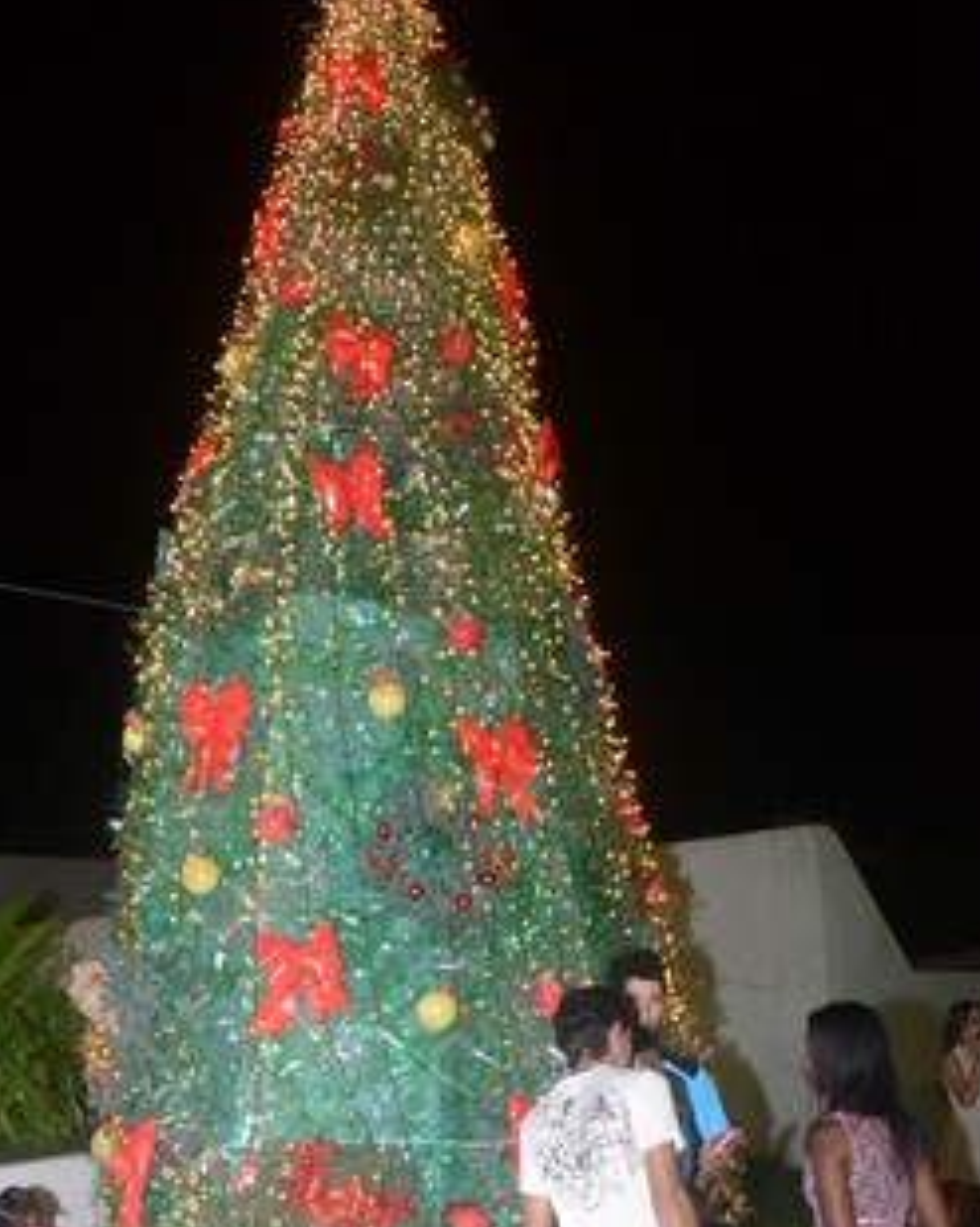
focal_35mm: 41
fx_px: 1487
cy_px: 862
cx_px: 432
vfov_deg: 43.9
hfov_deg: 36.4
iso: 1600
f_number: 3.5
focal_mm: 20
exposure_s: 1/80
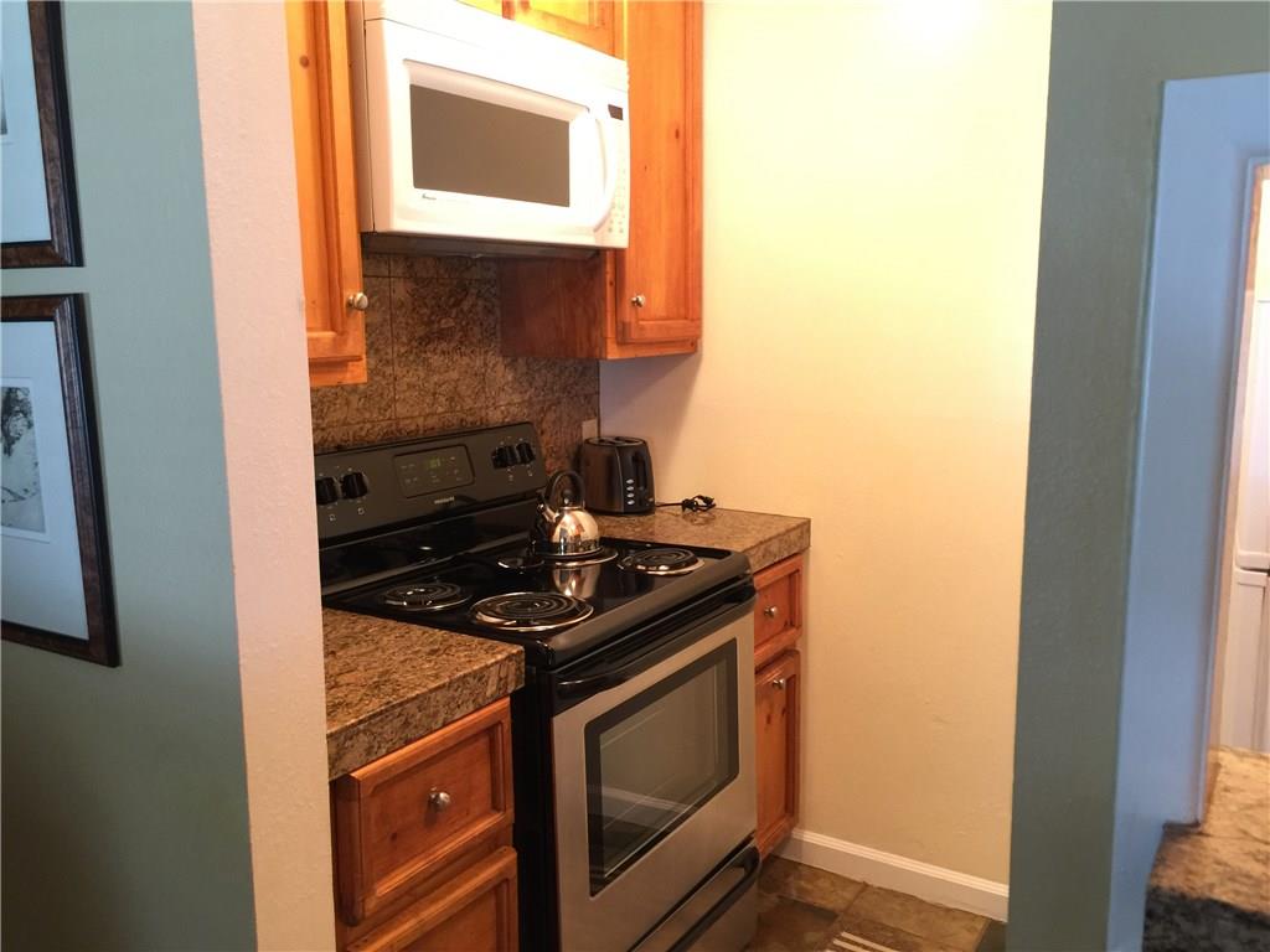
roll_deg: +0.8
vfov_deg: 48.2
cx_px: 635
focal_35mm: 29
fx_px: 1064
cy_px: 476
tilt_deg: -9.4
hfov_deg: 61.7
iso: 80
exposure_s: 1/15
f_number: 2.2
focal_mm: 4.15
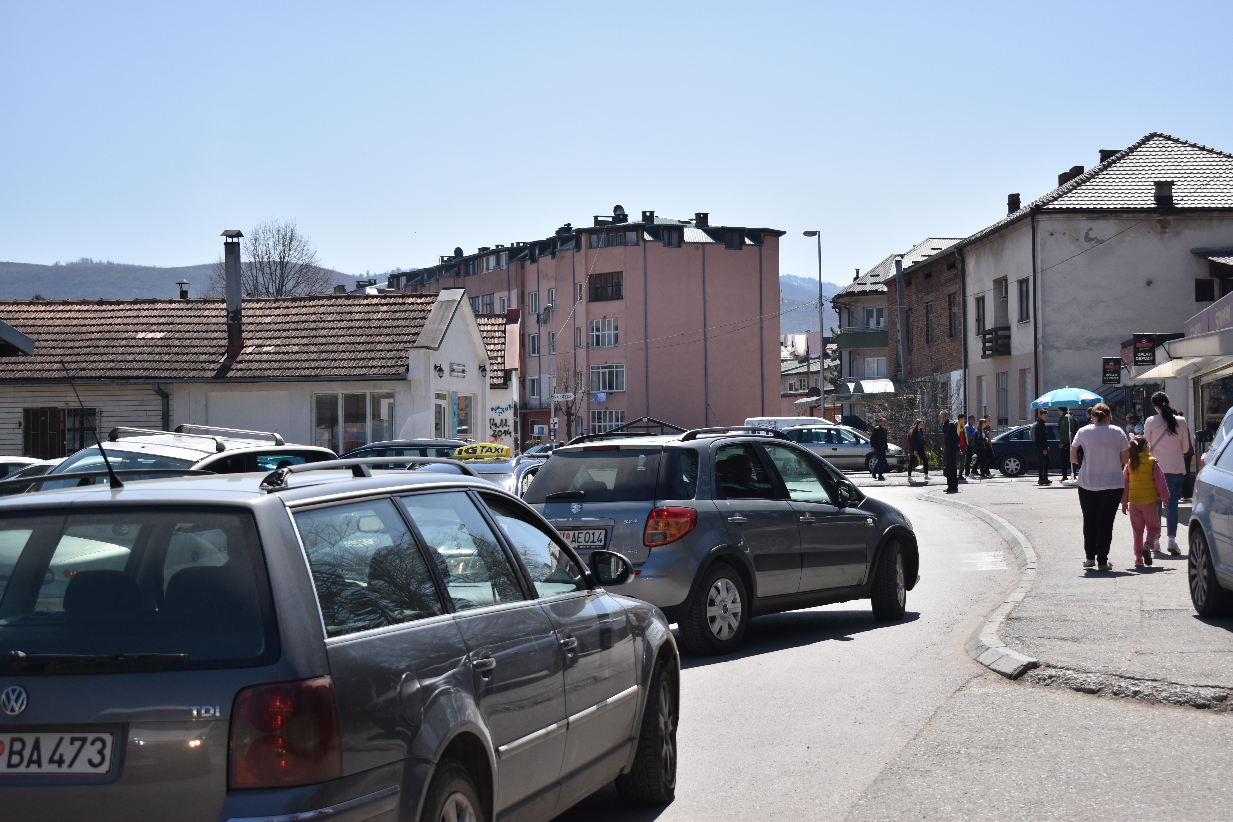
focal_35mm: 57
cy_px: 411
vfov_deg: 23.8
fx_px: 1952
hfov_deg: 35.1
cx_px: 616
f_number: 5
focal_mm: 38
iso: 250
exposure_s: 1/2000
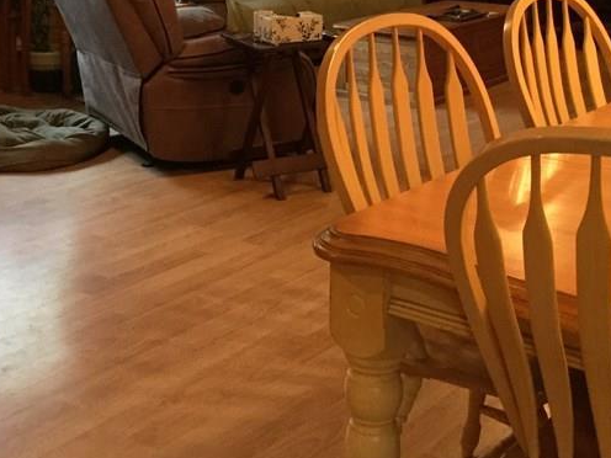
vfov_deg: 22.6
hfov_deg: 30.3
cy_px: 92
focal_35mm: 64
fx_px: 1130
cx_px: 302
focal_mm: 3.3
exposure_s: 1/30
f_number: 2.4
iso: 125
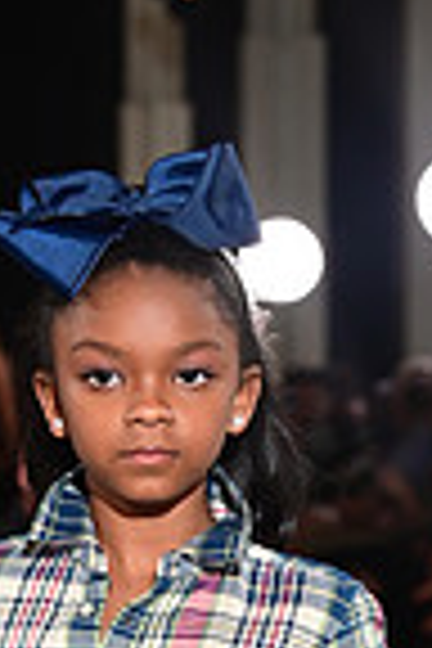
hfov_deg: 3.4
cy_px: 1251
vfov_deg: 5.0
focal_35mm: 404
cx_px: 140
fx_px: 7271
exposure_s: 1/125
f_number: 6.3
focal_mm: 100
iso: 1000
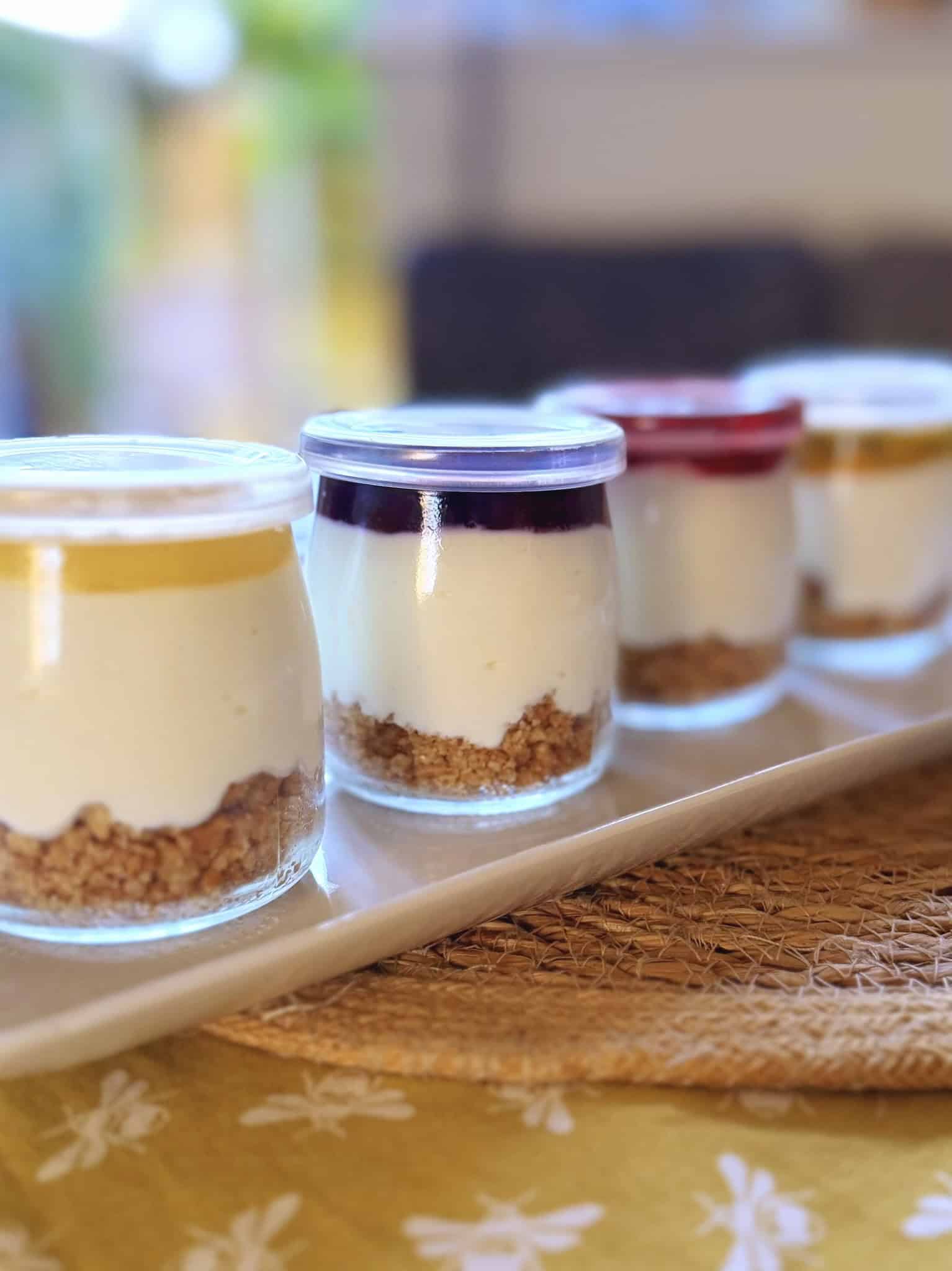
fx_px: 881
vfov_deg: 71.6
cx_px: 476
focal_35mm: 24
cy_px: 636
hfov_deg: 56.8
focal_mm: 6.8
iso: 200
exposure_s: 1/76
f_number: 1.8
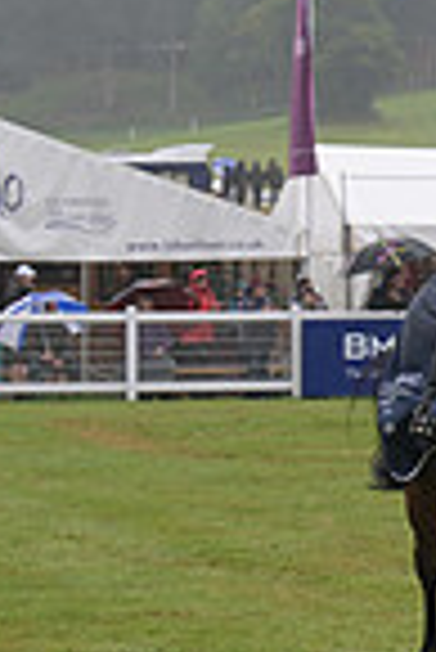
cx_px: 1061
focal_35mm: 343
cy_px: 259
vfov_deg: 6.0
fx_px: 6216
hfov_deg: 3.9
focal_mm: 86
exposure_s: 1/800
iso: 640
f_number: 5.6
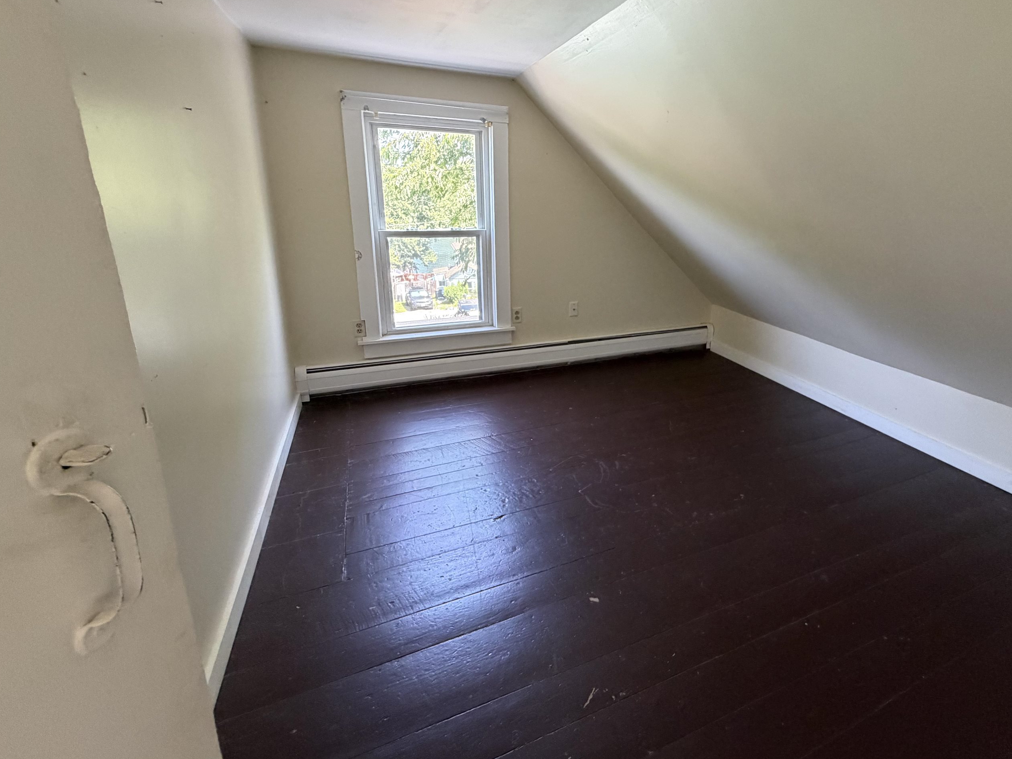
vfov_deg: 74.1
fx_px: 497
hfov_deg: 89.8
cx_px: 609
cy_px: 315
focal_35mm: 17
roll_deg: -0.9
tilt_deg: -12.2
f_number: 2.2
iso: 320
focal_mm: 2.22
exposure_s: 1/66
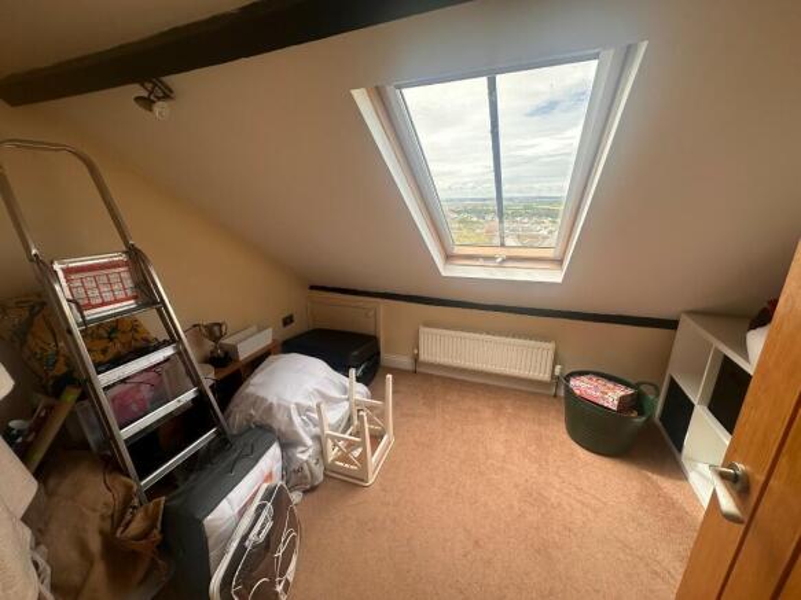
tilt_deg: -17.6
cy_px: 300
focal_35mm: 14
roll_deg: +0.5
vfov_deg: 85.7
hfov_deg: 102.1
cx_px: 400
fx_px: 324
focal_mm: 2.22
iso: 40
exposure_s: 1/197
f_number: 2.2
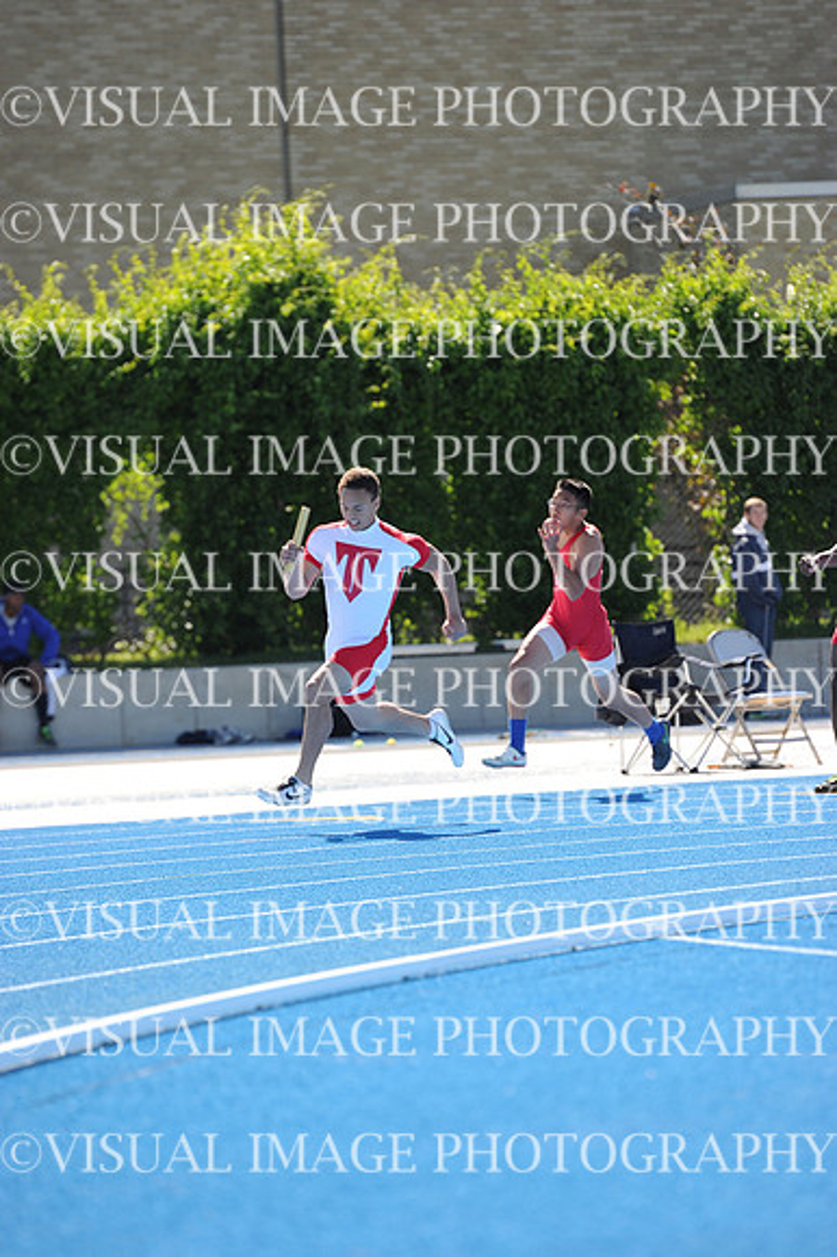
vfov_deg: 10.3
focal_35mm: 200
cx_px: 418
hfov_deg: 6.9
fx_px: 6983
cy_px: 628
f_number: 4.5
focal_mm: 200
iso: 500
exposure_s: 1/1600
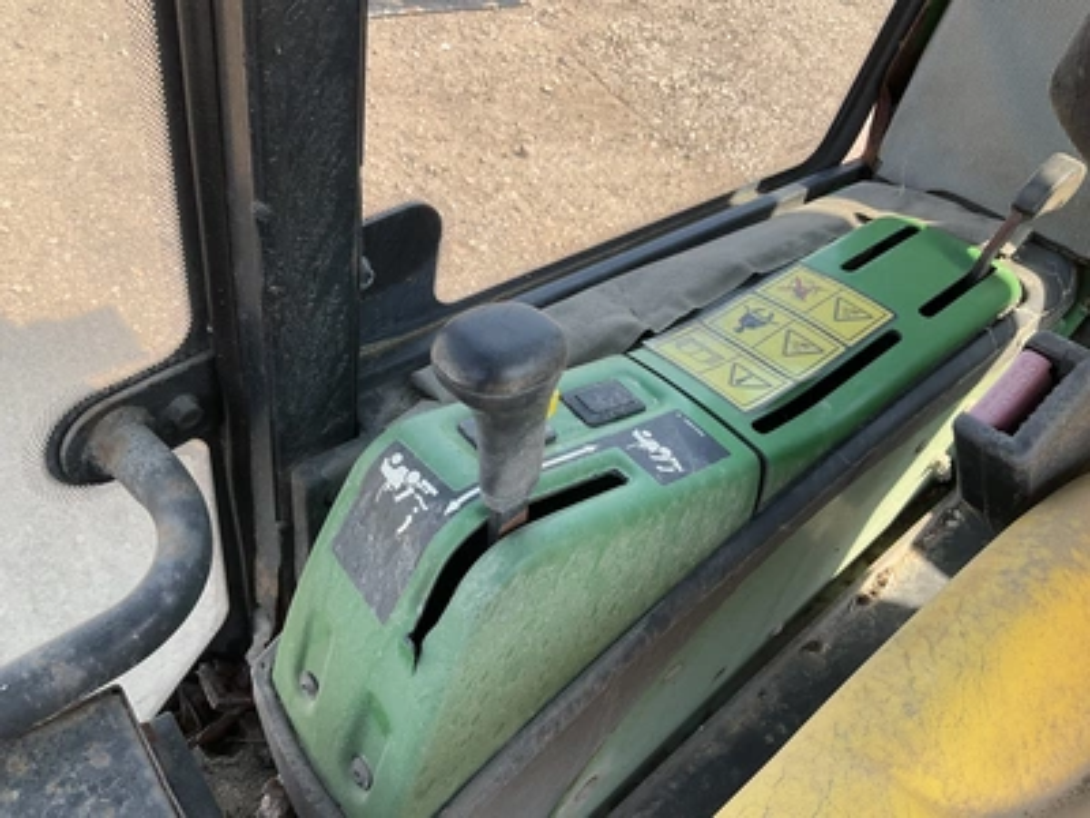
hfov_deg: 61.7
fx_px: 913
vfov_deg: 48.2
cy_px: 409
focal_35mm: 29
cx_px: 545
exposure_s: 1/149
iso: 20
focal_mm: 3
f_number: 1.8
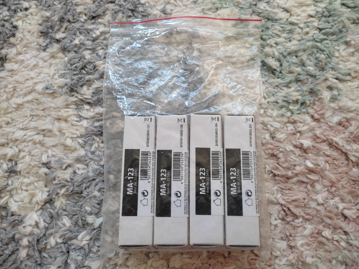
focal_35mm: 26
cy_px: 134
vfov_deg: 53.1
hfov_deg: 67.3
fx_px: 270
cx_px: 180
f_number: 1.79
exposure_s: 1/50
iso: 128
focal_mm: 4.74
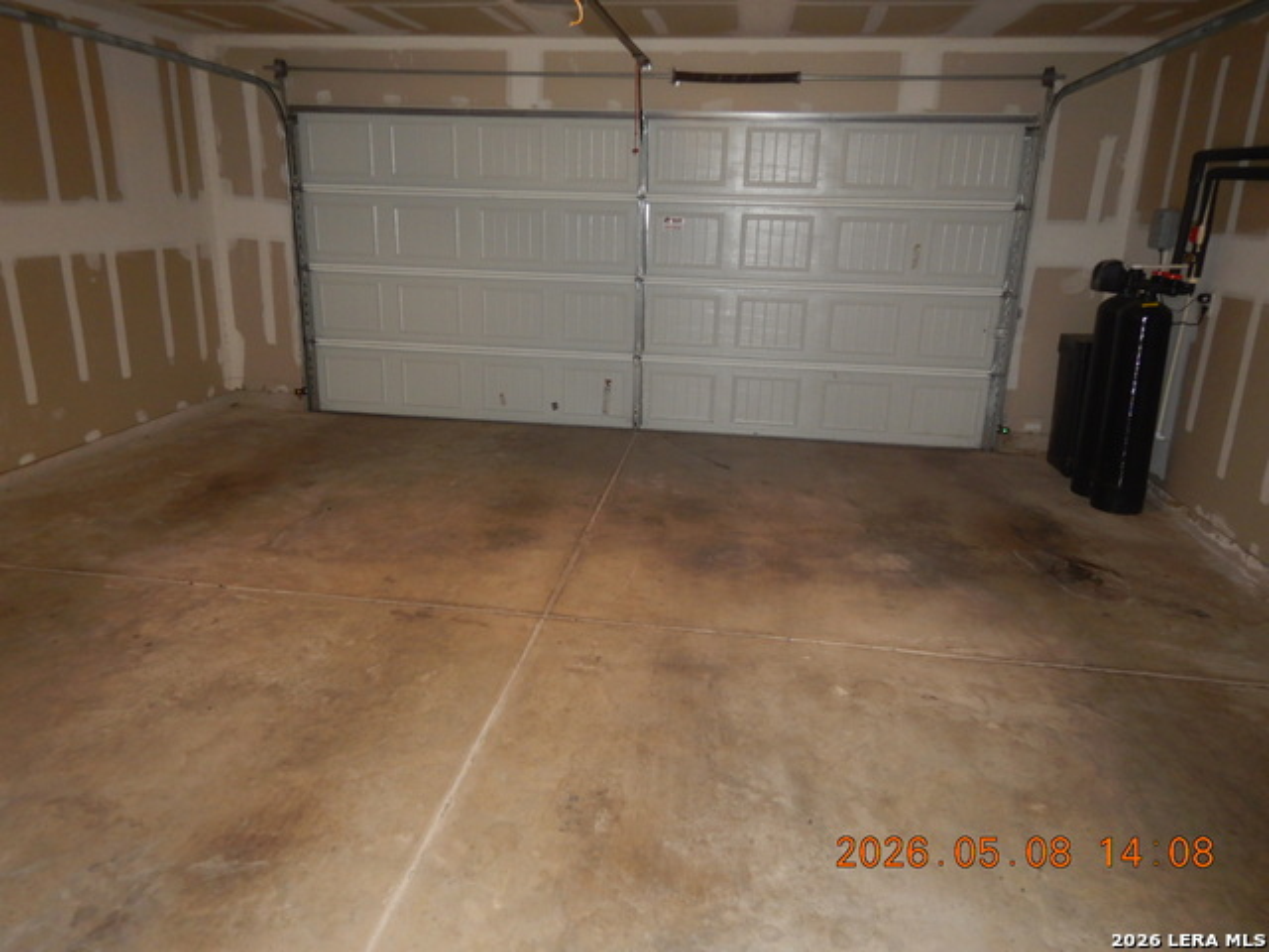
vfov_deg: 56.8
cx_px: 634
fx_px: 880
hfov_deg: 71.6
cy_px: 476
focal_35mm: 24
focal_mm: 4.3
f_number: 2.8
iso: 250
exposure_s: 1/30
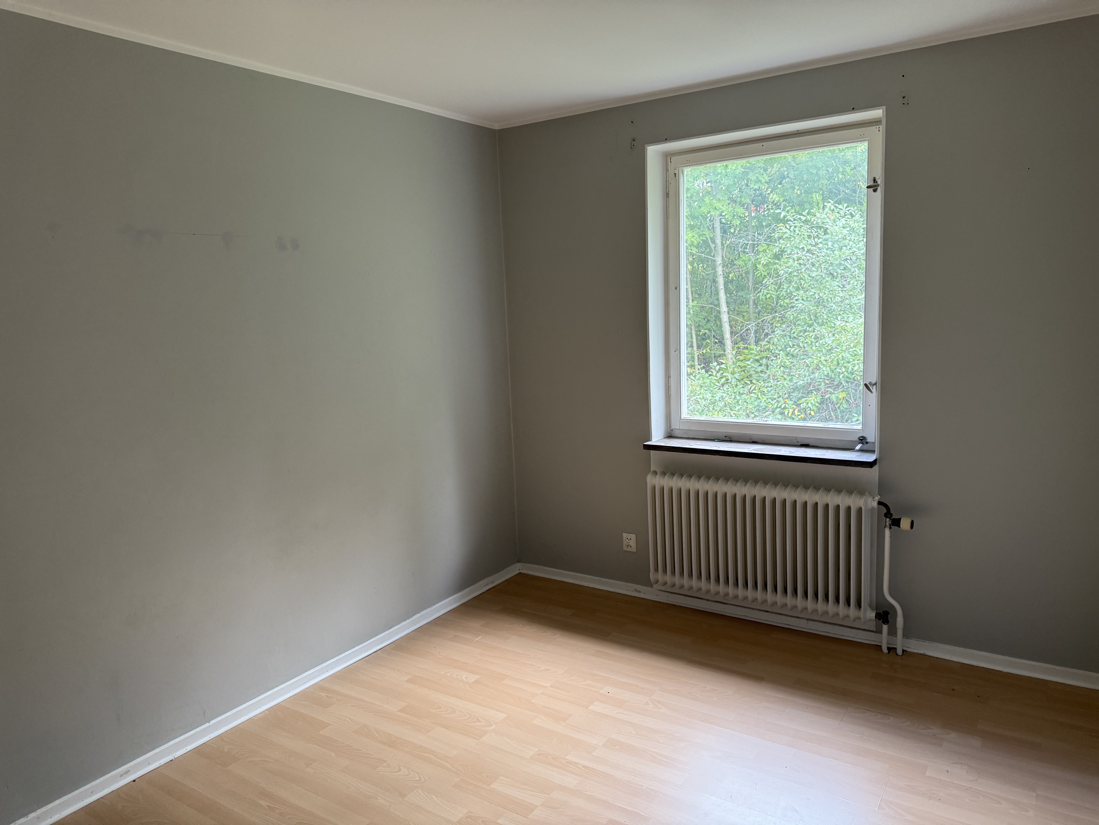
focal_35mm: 24
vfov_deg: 56.8
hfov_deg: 71.6
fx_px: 762
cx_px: 550
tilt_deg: -8.1
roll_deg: +1.9
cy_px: 412
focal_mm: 6.76
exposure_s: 1/121
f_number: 1.78
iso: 200
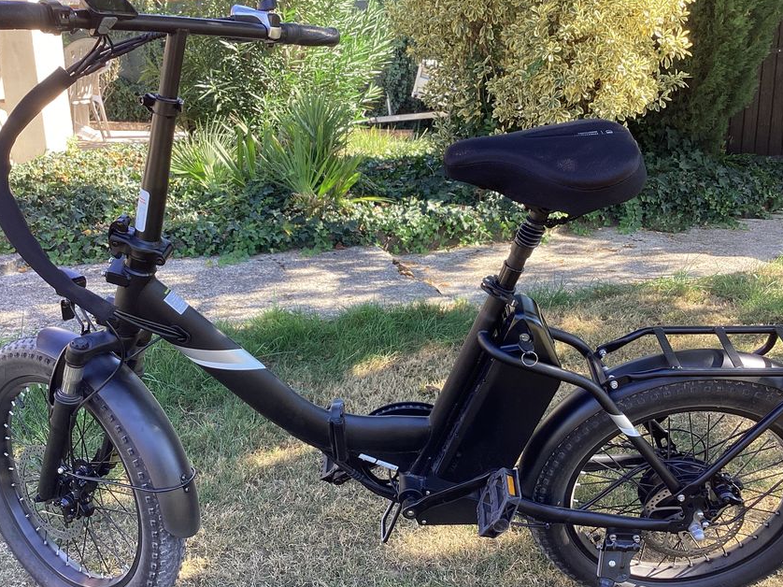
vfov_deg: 38.6
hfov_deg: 50.2
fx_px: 837
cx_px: 388
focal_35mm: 37
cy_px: 311
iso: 40
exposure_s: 1/120
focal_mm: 3.3
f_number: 2.4
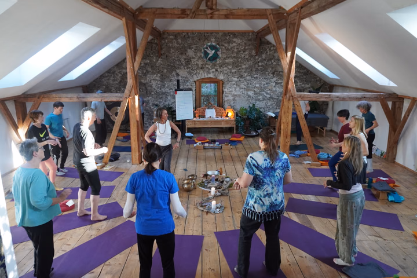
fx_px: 295
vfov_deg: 50.4
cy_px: 139
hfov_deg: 70.4
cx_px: 208
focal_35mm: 26
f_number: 3.5
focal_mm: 17
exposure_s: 1/160
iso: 1600
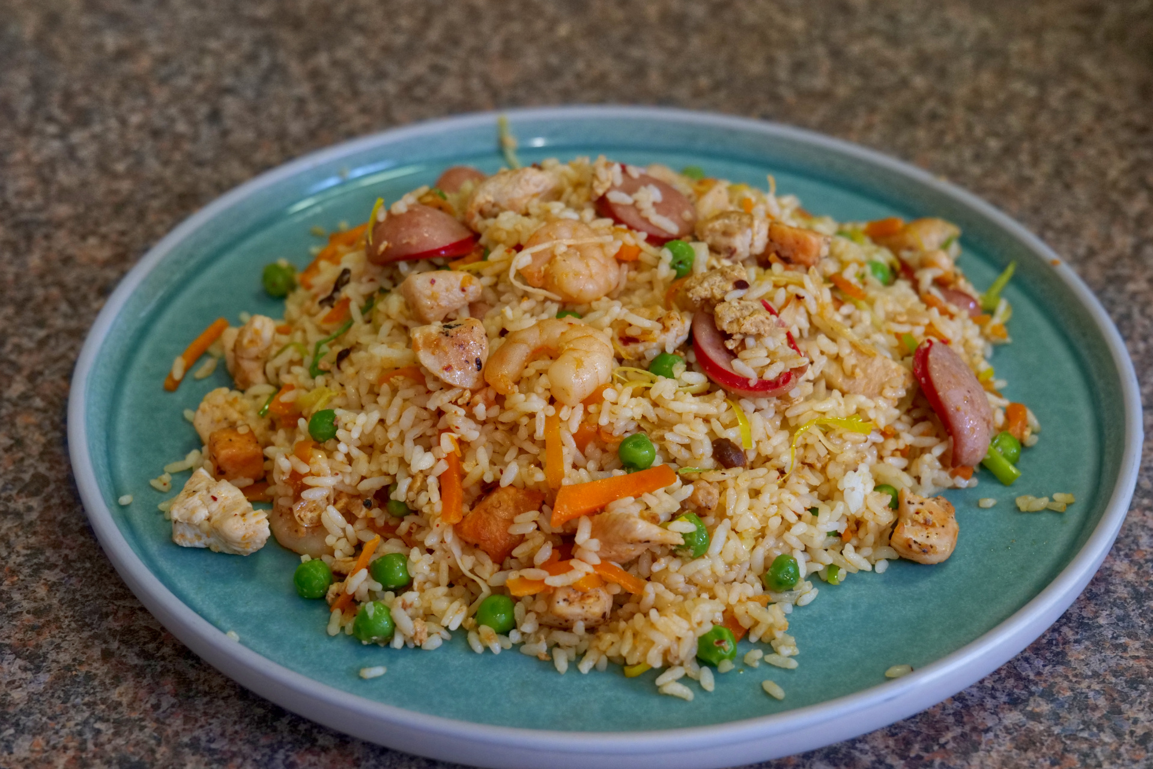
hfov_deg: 33.4
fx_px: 1922
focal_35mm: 60
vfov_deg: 22.6
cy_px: 384
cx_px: 576
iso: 5000
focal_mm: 60
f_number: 7.1
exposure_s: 1/80
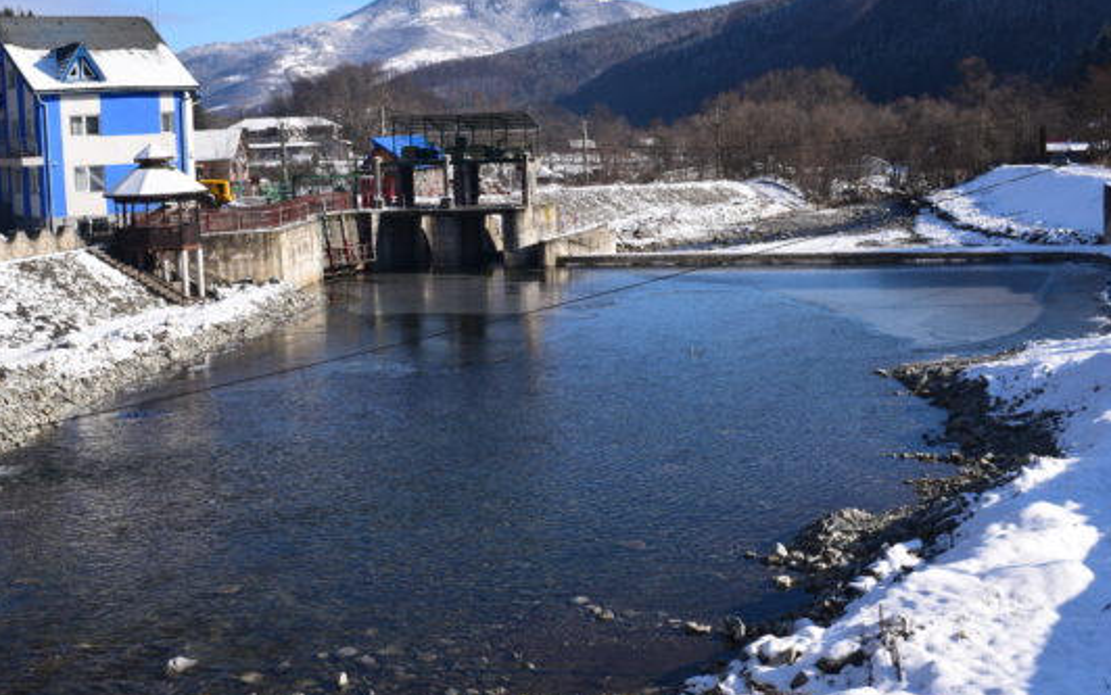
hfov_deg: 38.8
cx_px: 470
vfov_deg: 24.9
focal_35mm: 52
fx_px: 1575
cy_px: 292
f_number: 11
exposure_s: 1/500
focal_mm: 26
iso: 250
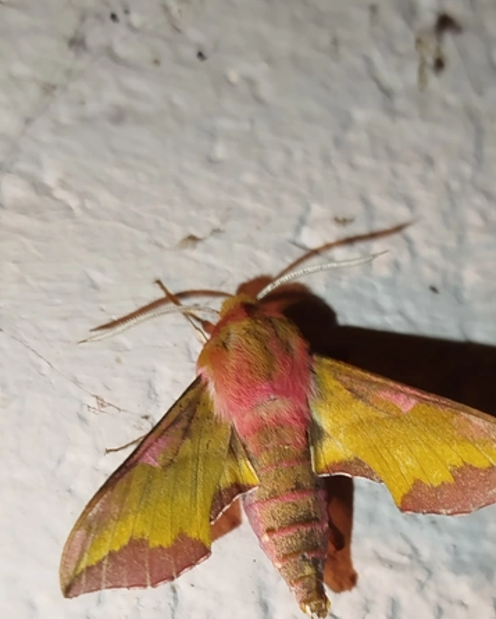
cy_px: 404
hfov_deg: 21.8
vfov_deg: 27.0
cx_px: 283
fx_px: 1284
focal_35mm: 70
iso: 80
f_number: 1.7
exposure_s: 1/50
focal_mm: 5.31
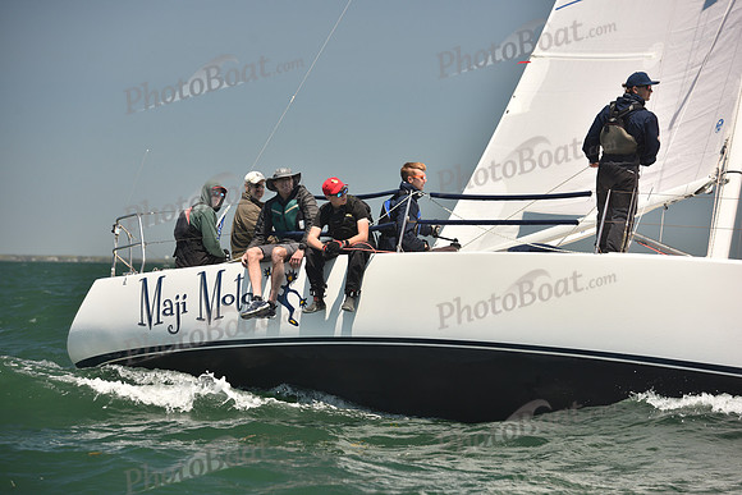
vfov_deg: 10.2
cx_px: 371
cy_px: 248
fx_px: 2783
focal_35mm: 135
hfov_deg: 15.2
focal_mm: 135
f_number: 5
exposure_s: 1/800
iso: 250
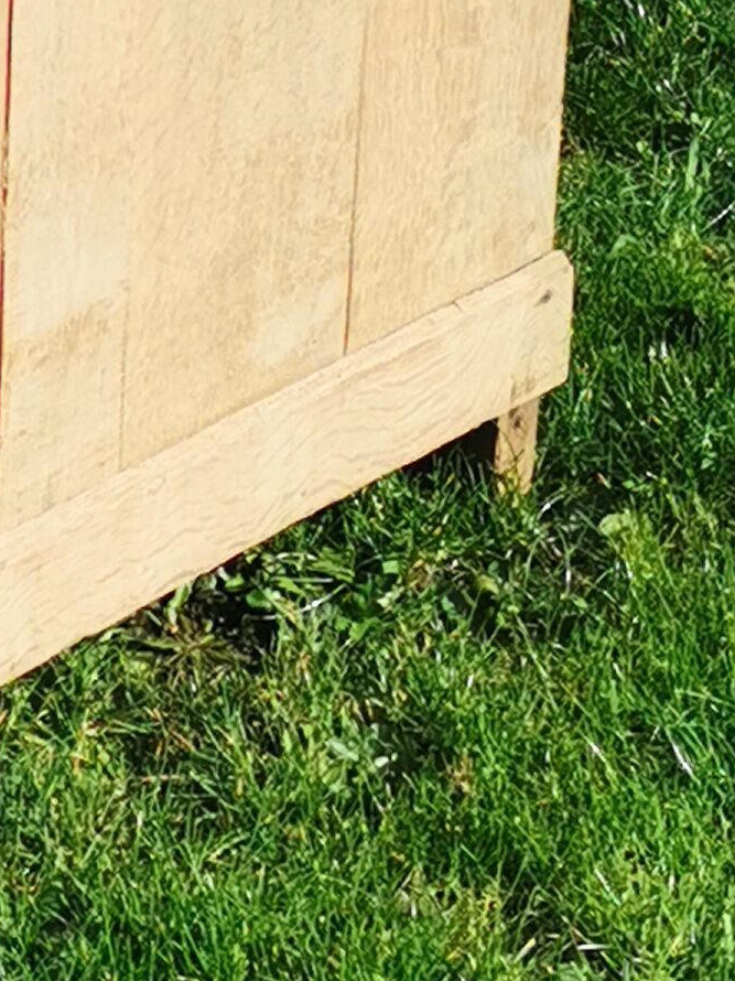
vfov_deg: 11.4
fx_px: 4645
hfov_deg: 8.9
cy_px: -668
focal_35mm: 164
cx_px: -215
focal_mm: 5.56
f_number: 1.6
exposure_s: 1/2639
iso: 50
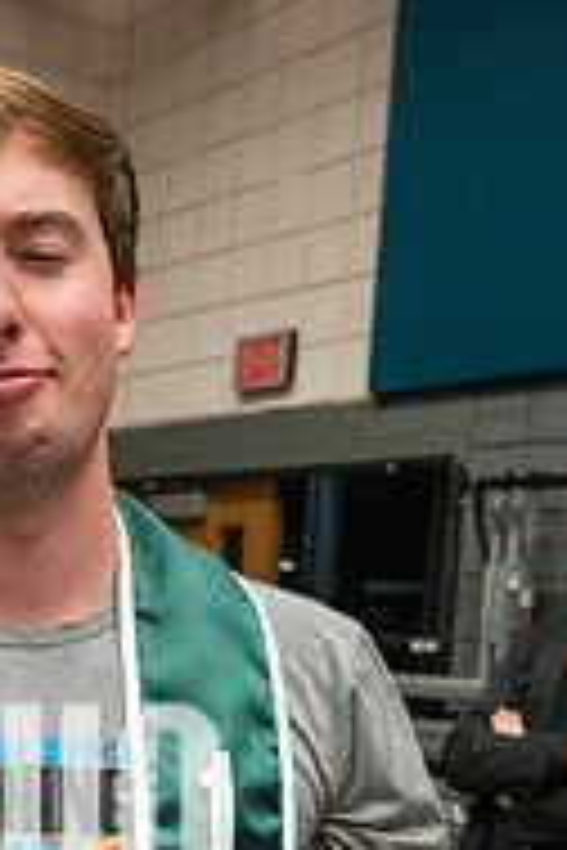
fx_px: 1347
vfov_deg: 32.5
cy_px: 828
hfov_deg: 22.9
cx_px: 18
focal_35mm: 57
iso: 10000
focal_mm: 24
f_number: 4
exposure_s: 1/500
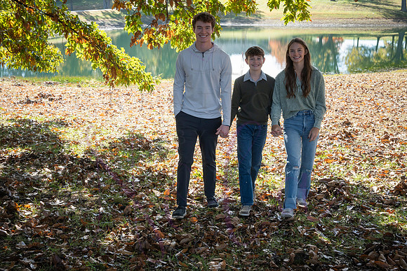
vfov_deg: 27.0
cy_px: 140
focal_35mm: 50
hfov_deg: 39.5
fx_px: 567
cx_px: 203
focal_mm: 46
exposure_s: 1/320
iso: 400
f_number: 8
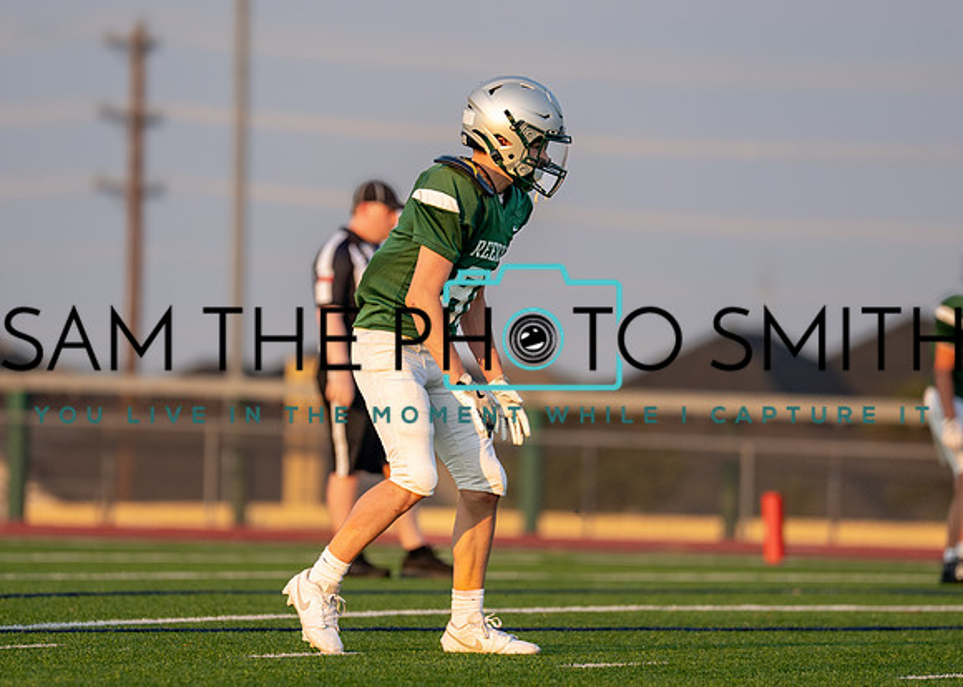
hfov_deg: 6.6
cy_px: 380
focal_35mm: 308
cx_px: 448
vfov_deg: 4.7
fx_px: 8414
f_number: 2.8
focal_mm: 200
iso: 400
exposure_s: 1/2500
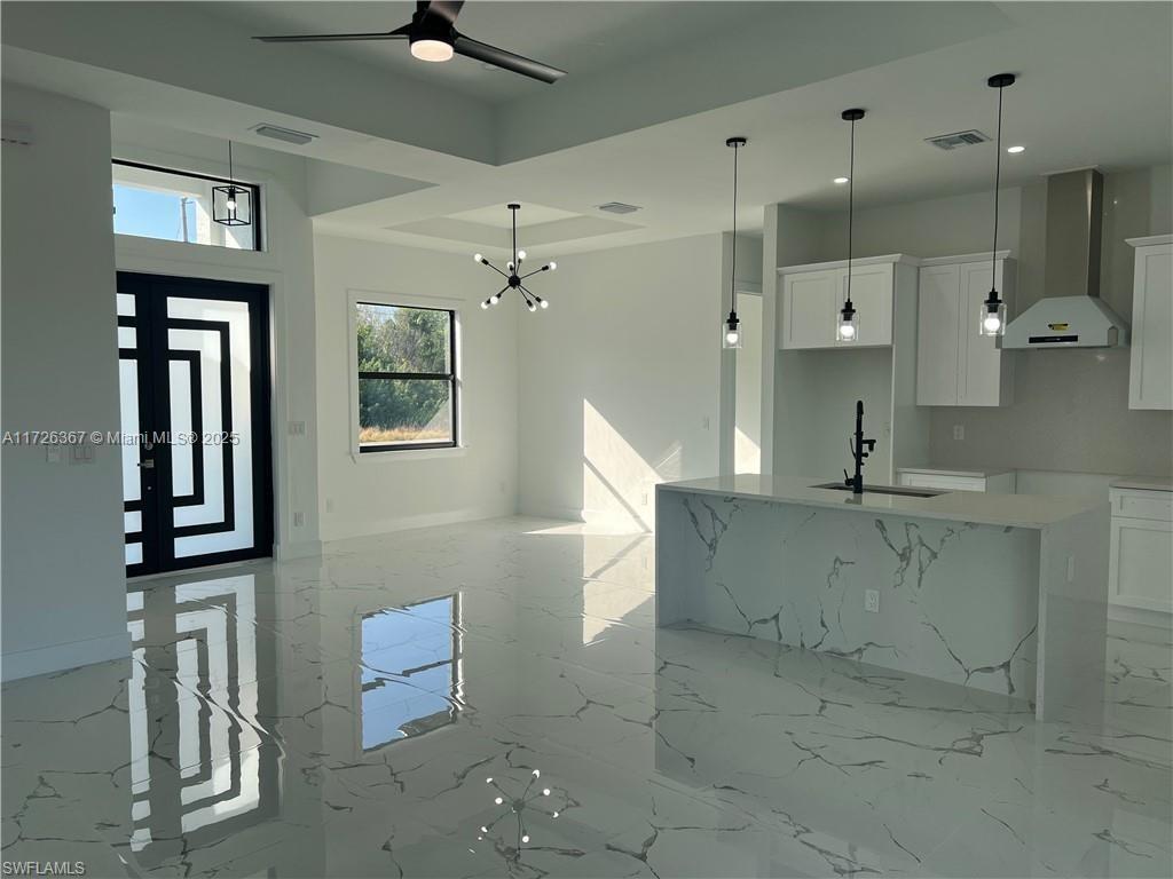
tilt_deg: -4.0
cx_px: 586
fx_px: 881
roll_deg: +0.2
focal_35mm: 26
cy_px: 440
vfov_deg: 53.1
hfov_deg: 67.3
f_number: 1.5
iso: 50
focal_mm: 5.7
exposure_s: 1/1048
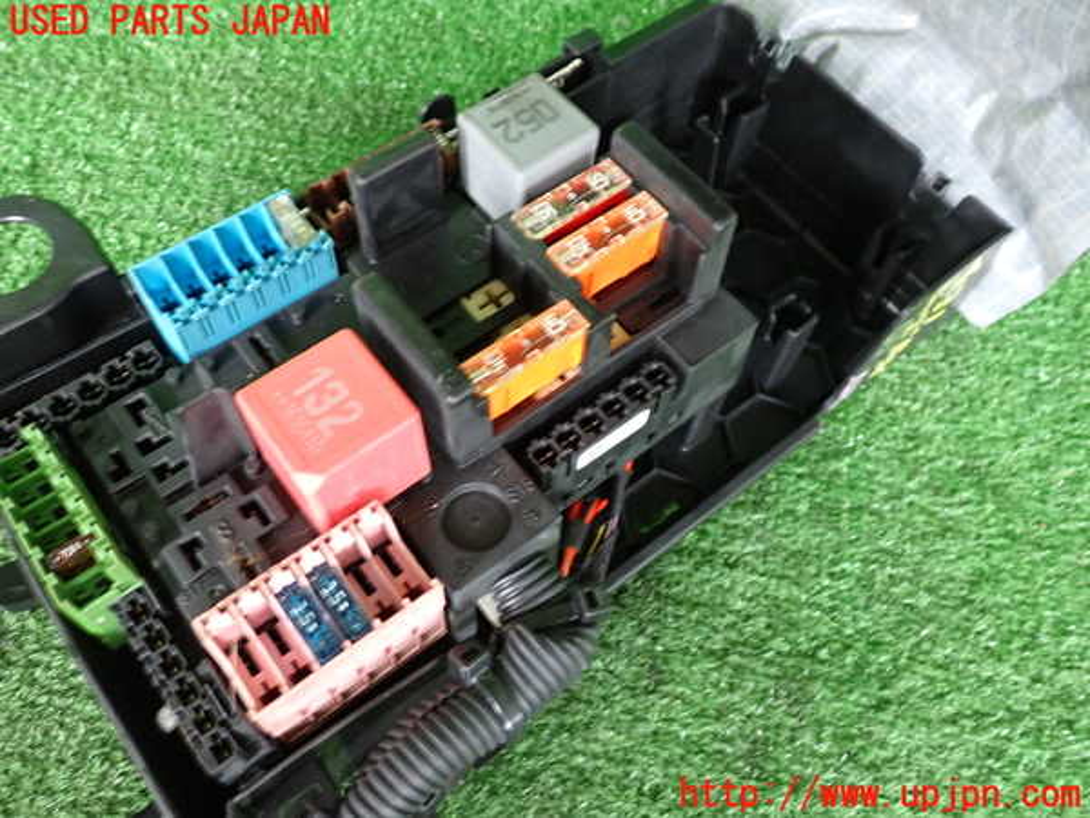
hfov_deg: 60.0
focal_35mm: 30
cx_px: 545
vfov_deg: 46.8
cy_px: 409
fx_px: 945
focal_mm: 5.4
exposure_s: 1/30
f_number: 2.3
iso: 320
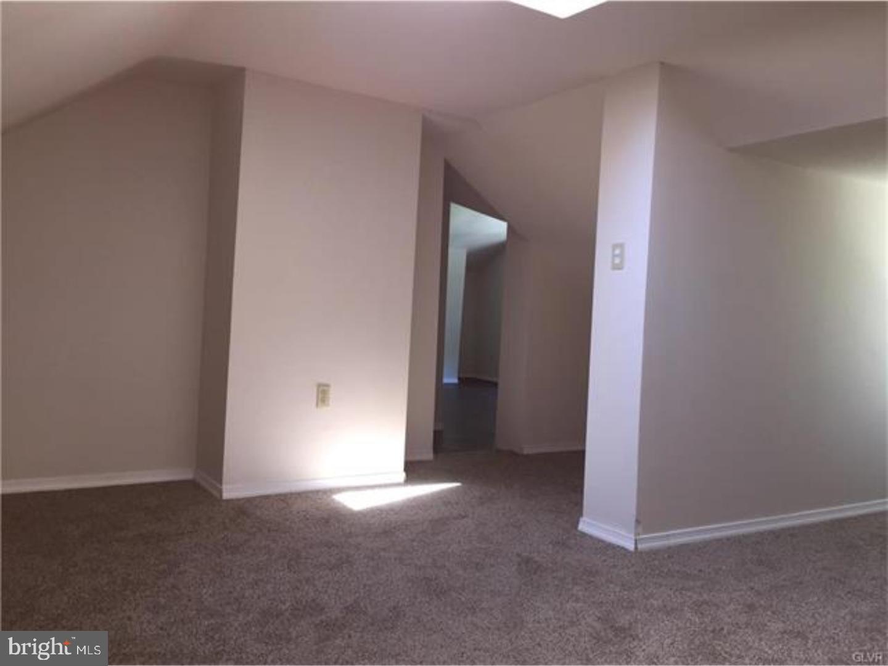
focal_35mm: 29
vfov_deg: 48.2
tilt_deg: -3.0
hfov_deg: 61.7
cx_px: 444
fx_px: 744
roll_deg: -3.7
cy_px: 333
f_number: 2.2
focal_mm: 4.15
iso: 64
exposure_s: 1/30
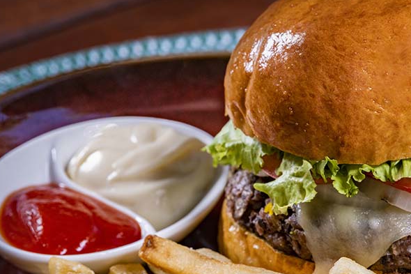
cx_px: 329
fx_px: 3435
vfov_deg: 4.6
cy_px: 197
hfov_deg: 6.8
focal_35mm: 301
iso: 400
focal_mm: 185
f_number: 10
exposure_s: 1/250
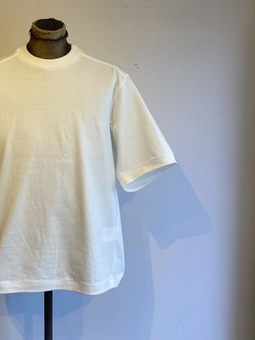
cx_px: 48
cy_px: 131
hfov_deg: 30.1
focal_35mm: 47
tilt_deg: -9.1
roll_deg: +0.4
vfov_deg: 40.2
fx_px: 462
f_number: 1.8
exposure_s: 1/100
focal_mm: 3.99
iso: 25
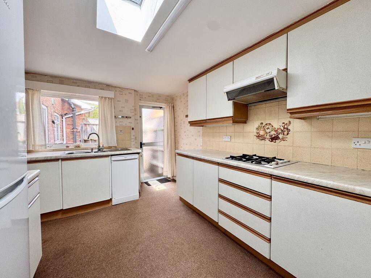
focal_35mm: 14
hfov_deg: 102.1
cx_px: 186
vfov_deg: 85.7
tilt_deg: -2.3
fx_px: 150
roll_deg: +0.8
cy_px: 139
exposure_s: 1/99
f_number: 2.2
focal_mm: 2.22
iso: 50
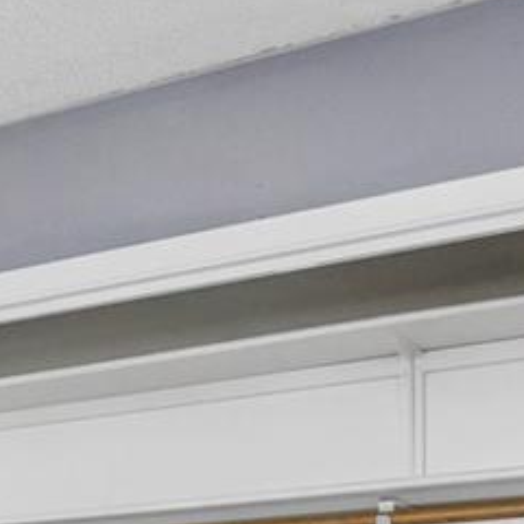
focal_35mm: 85
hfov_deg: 16.5
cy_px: 681
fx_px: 1456
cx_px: -461
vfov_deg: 18.9
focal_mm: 10
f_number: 14
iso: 200
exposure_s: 1.3
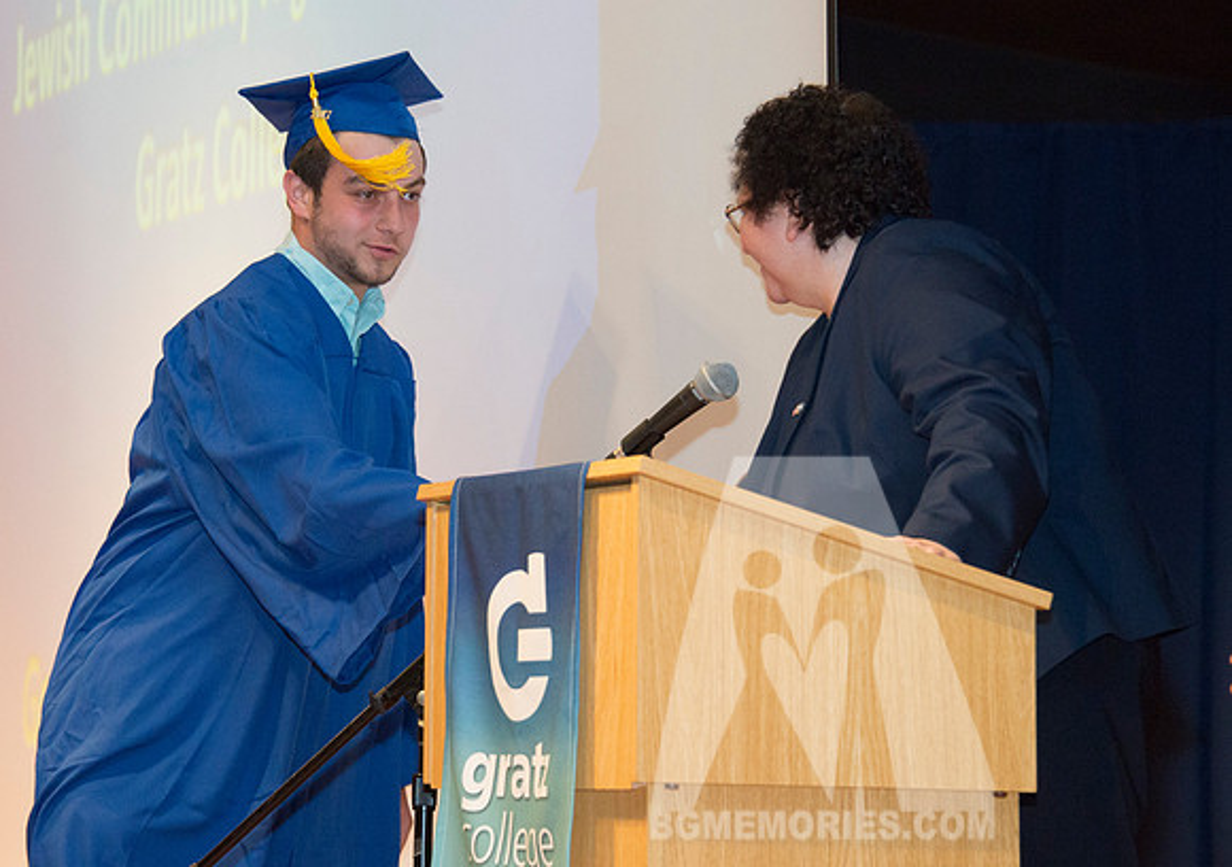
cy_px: 425
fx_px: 5728
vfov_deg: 8.7
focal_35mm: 165
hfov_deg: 12.3
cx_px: 462
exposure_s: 1/80
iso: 2000
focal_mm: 122
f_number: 5.6
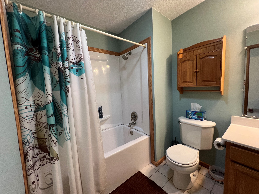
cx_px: 130
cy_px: 97
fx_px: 97
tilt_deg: -5.1
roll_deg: +3.3
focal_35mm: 13
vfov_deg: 89.9
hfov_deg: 106.2
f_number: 1.8
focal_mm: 1.57
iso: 200
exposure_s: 1/60
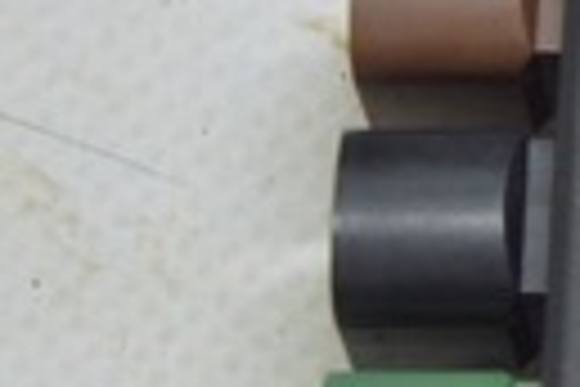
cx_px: 1245
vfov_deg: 3.9
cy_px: 155
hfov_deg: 5.6
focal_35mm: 356
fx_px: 5735
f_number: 5.6
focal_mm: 48
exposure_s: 1/20
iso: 400
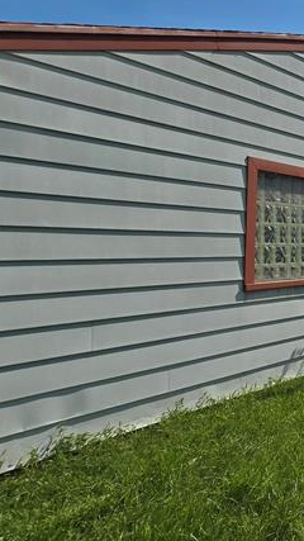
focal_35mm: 34
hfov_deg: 21.3
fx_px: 488
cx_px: 559
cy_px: 217
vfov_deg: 57.6
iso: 50
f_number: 2.2
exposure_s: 1/4756
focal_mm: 2.2
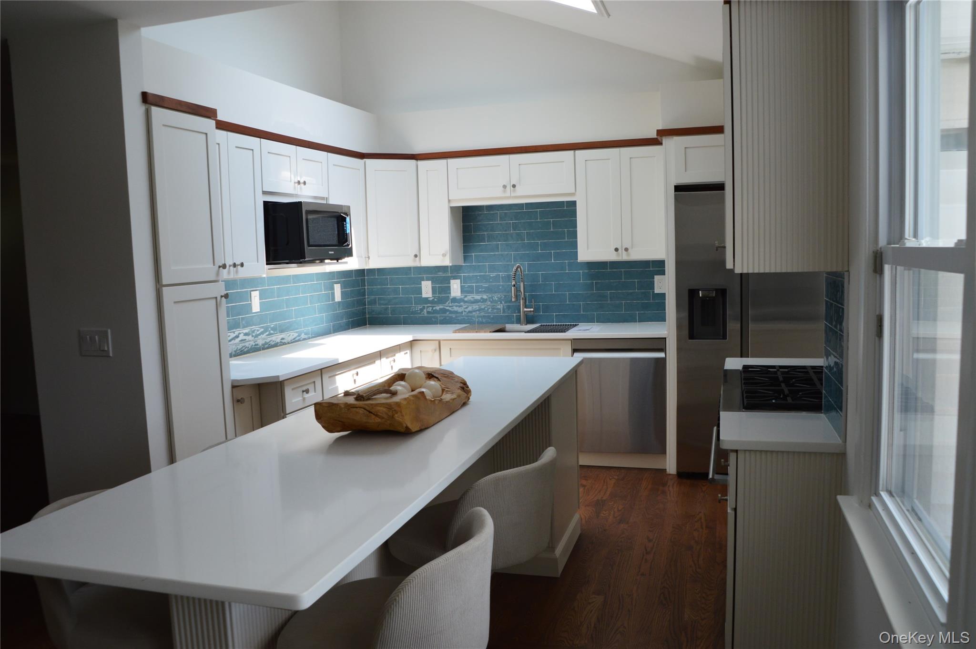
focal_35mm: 27
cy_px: 324
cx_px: 488
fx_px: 731
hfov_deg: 67.4
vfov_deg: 47.8
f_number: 9
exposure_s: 1/125
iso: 400
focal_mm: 18
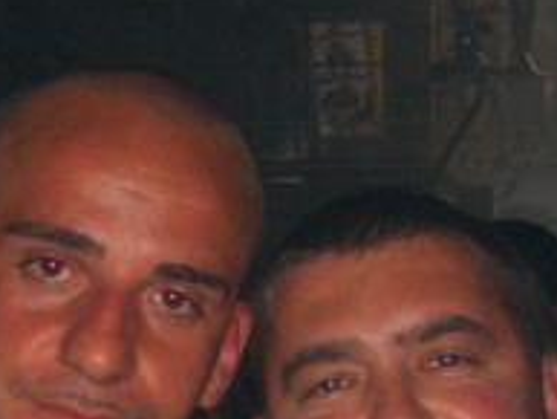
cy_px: 587
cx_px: 113
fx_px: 2850
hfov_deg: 11.1
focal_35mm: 177
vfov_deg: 8.3
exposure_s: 1/60
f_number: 3.6
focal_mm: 11.8
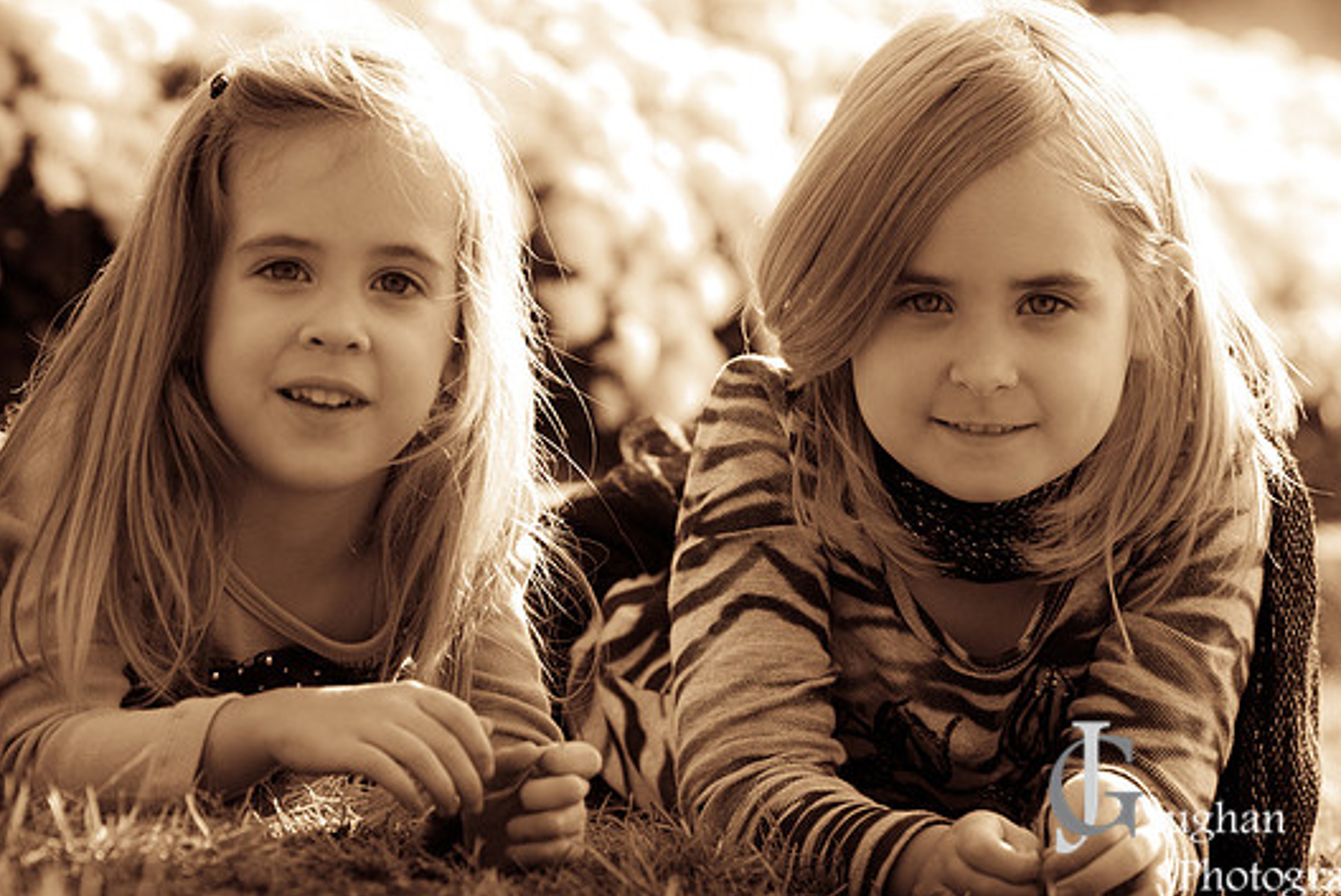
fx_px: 8297
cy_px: 421
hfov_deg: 9.2
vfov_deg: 6.2
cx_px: 696
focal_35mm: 223
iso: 250
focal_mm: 135
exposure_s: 1/320
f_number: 4
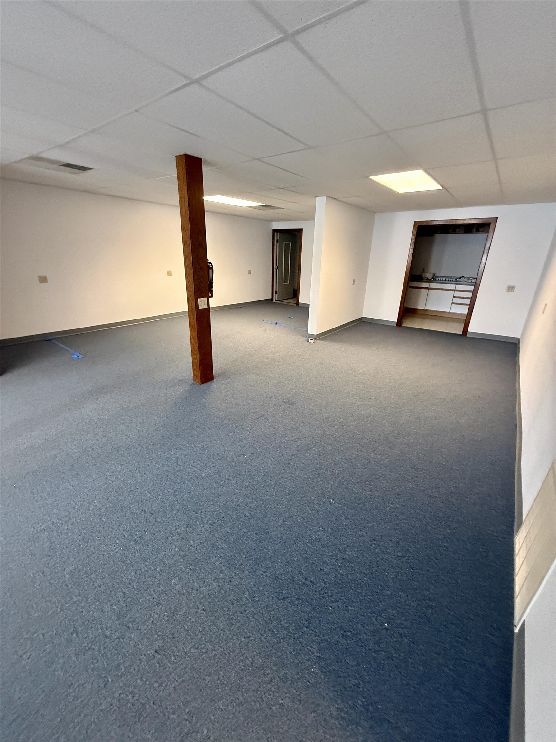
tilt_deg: -21.5
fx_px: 300
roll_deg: -2.4
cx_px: 278
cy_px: 371
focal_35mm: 14
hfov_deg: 85.7
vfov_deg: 102.1
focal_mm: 2.22
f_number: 2.2
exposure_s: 1/60
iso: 800
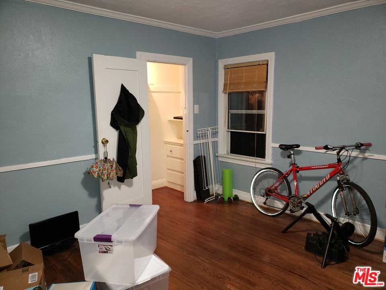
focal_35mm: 26
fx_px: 290
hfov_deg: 67.3
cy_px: 145
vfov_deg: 53.1
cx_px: 193
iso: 125
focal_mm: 4.3
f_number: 1.5
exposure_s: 1/20
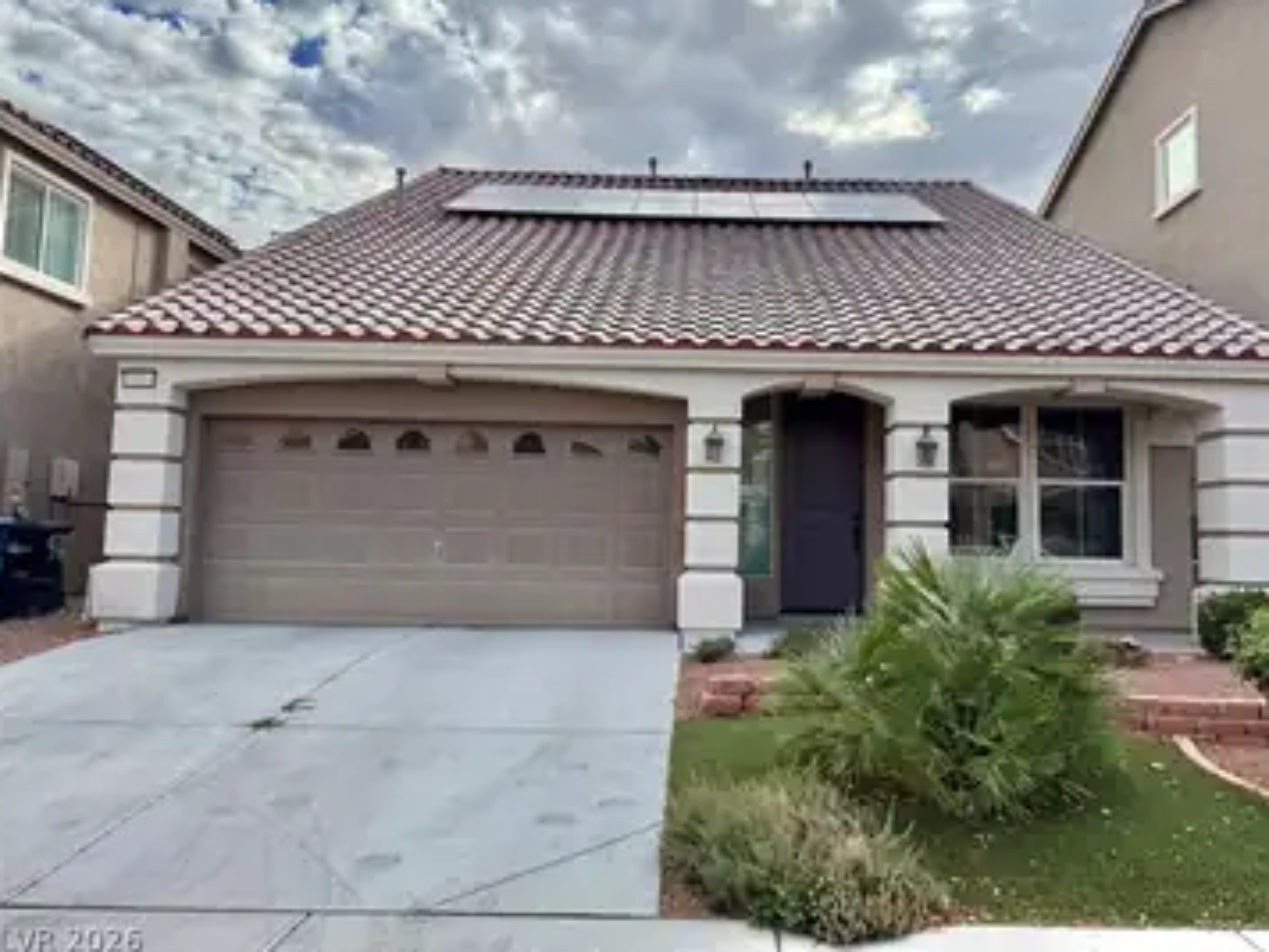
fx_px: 990
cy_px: 428
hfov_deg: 65.2
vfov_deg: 51.3
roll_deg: -1.0
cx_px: 702
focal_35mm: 27
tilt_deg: +7.4
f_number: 1.78
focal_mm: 6.76
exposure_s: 1/4167
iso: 100
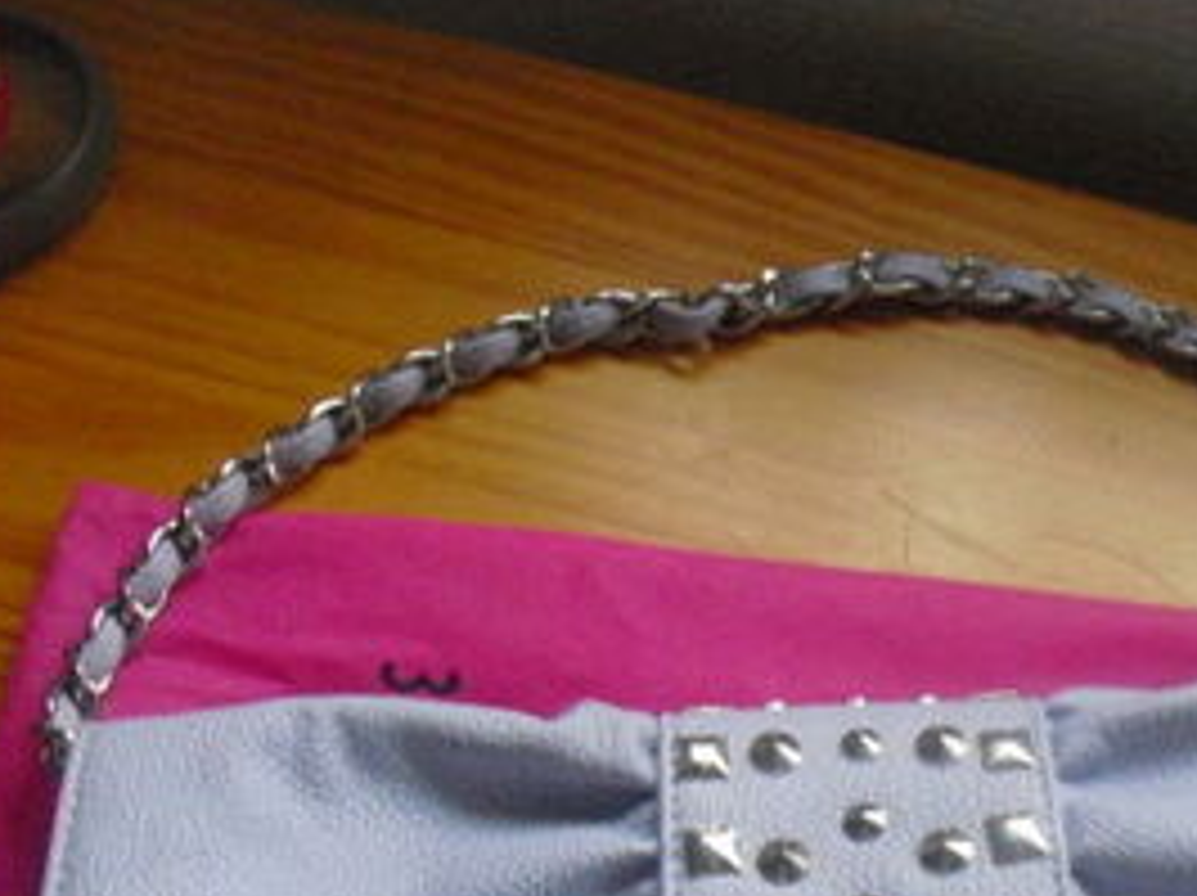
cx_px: 801
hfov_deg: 29.6
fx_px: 2246
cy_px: 801
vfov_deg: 22.0
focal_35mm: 65
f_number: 3.1
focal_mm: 6.3
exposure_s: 1/60
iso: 800
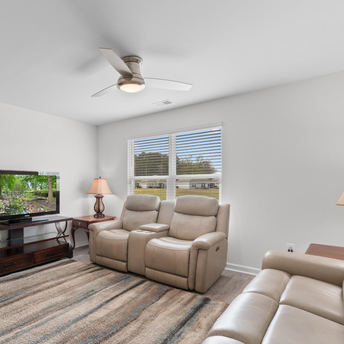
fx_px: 225
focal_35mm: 20
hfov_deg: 74.0
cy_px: 178
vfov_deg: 74.8
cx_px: 137
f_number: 5
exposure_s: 1/2
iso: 100
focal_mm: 10
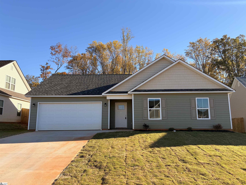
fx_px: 185
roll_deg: +0.6
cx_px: 123
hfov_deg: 67.3
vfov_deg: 53.1
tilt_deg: +10.0
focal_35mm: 26
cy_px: 92
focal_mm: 5.96
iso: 64
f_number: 1.6
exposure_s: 1/2283
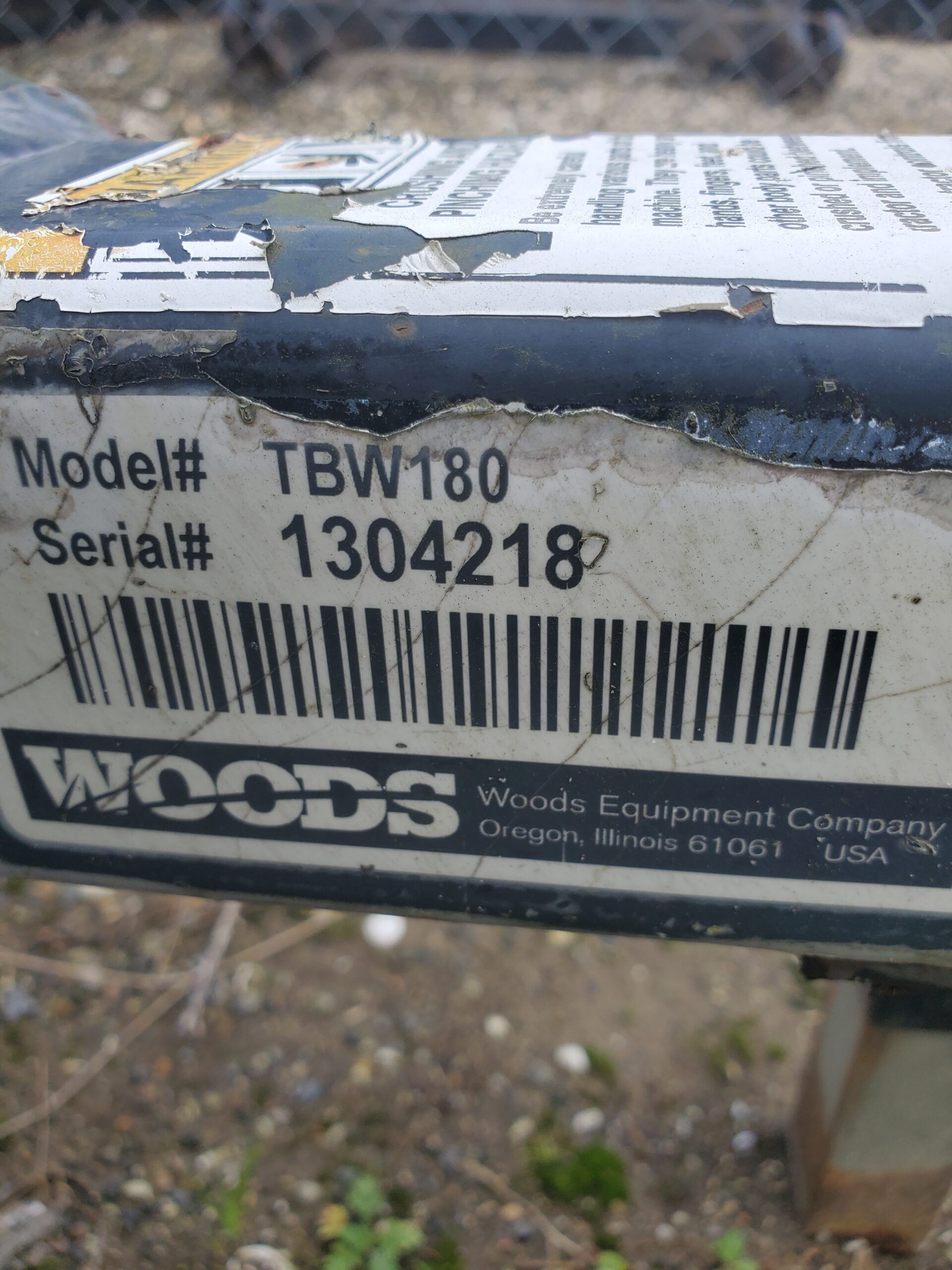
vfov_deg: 67.3
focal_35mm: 26
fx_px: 953
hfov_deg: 53.1
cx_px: 476
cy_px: 635
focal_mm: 4.3
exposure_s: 1/347
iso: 50
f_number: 2.4
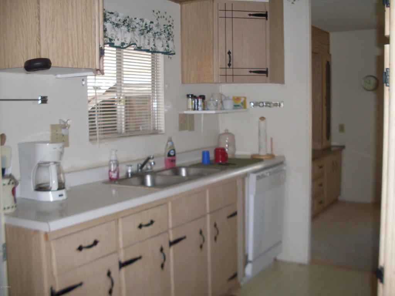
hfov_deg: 49.0
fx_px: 434
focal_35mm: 38
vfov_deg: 37.7
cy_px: 148
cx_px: 198
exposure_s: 1/45
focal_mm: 6.3
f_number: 2.8
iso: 100
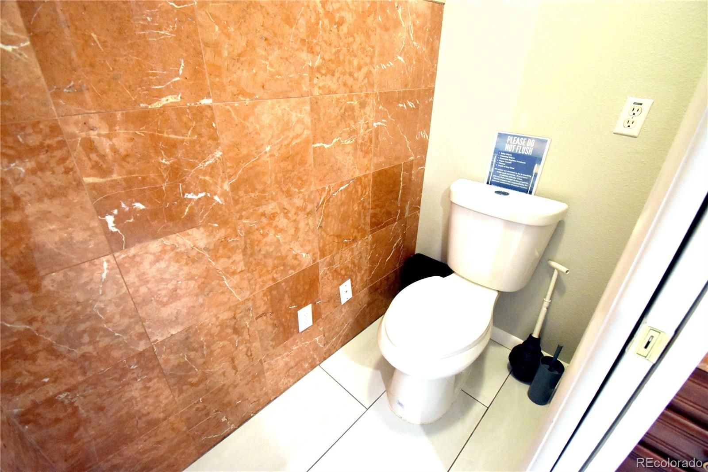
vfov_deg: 77.3
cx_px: 354
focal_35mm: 15
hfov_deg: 100.4
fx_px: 295
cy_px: 236
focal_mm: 10
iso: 4000
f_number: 4.5
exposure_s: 1/60
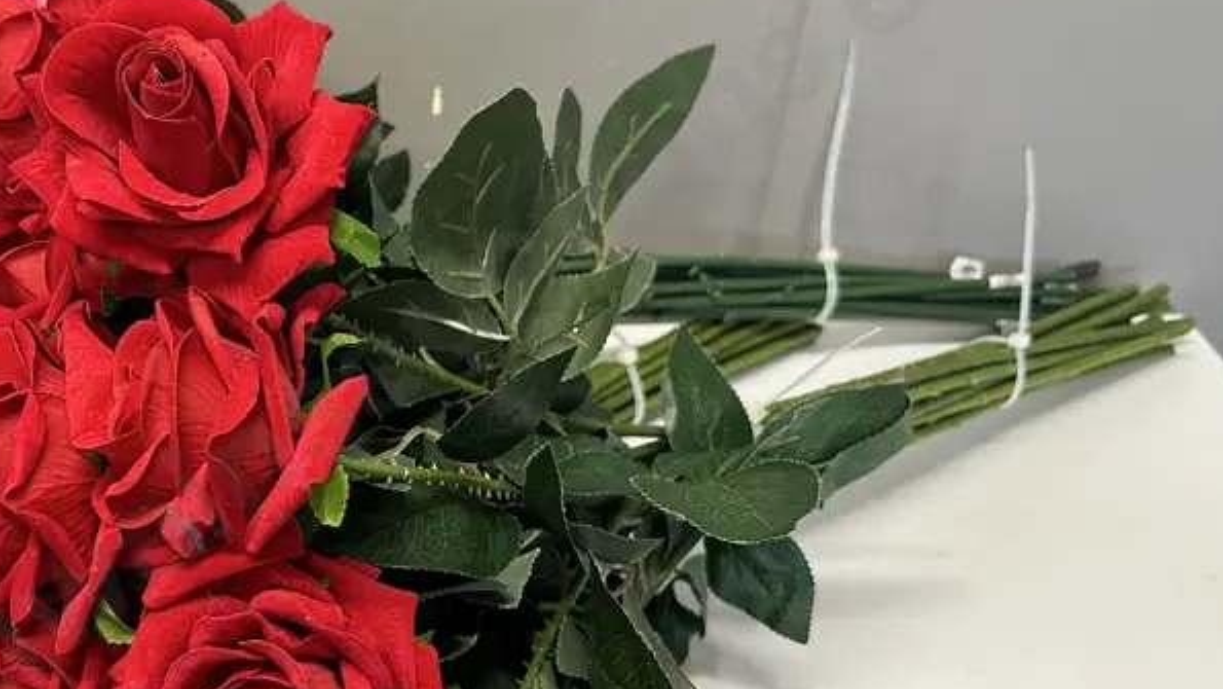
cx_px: 296
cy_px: 434
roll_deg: +0.6
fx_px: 1460
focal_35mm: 45
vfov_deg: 26.5
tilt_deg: -36.2
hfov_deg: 43.9
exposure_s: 1/100
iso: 200
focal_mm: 6.86
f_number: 1.78
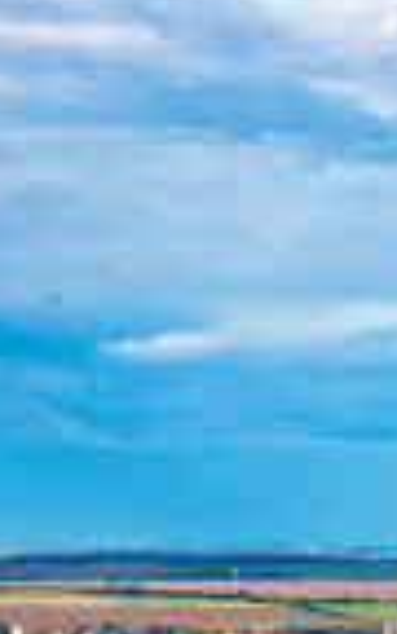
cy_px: 674
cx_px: 803
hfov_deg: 5.1
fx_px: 4414
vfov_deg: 8.2
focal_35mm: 255
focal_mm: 75
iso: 400
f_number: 22
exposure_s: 1/80
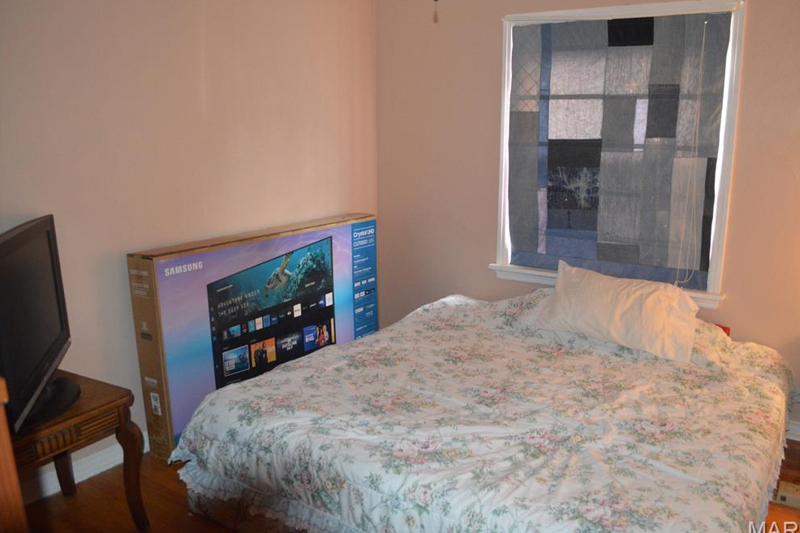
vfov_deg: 46.4
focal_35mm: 28
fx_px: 622
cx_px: 414
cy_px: 272
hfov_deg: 65.5
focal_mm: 18
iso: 2200
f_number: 3.5
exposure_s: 1/60
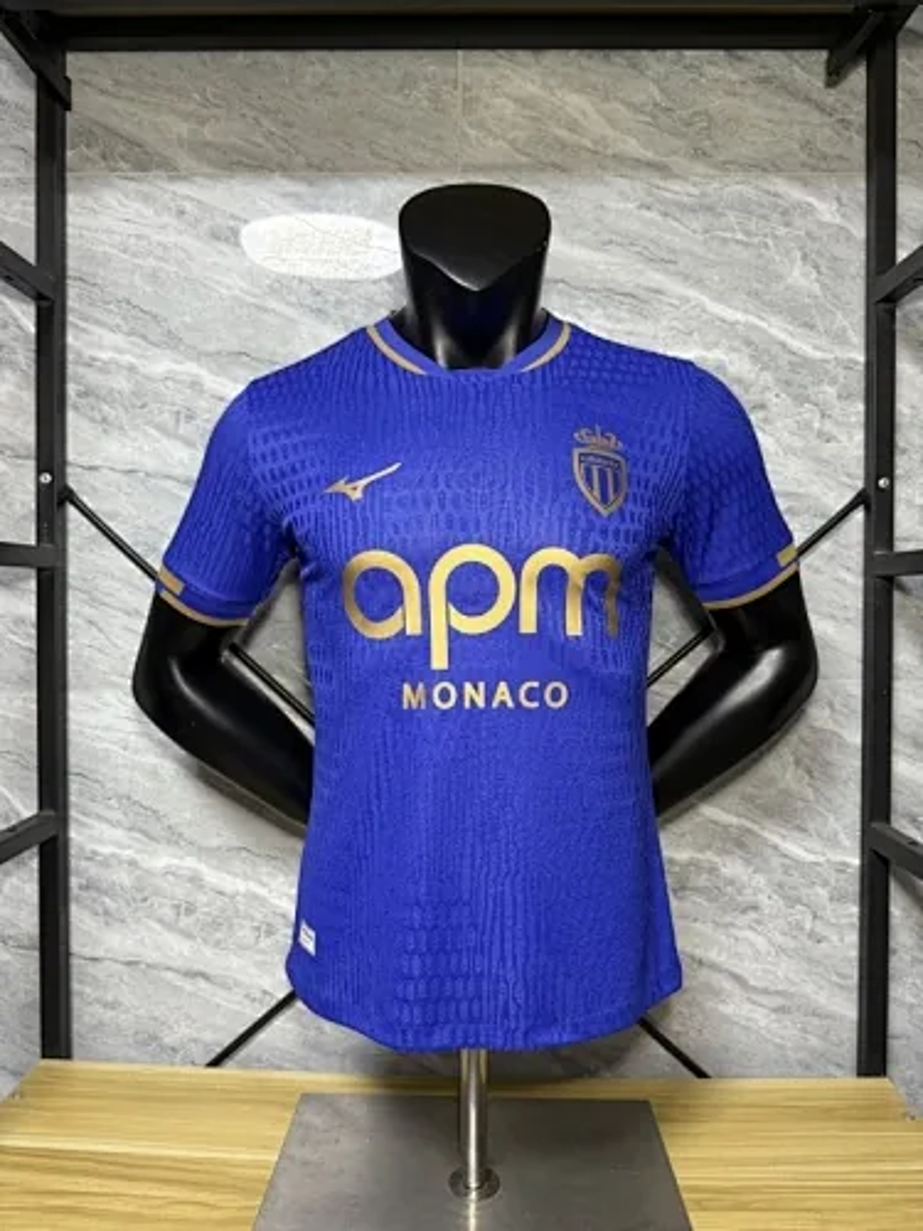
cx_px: 462
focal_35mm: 24
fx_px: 853
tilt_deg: -0.6
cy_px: 616
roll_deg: -0.7
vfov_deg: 71.6
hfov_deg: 56.8
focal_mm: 6.76
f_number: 1.78
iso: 250
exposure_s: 1/50
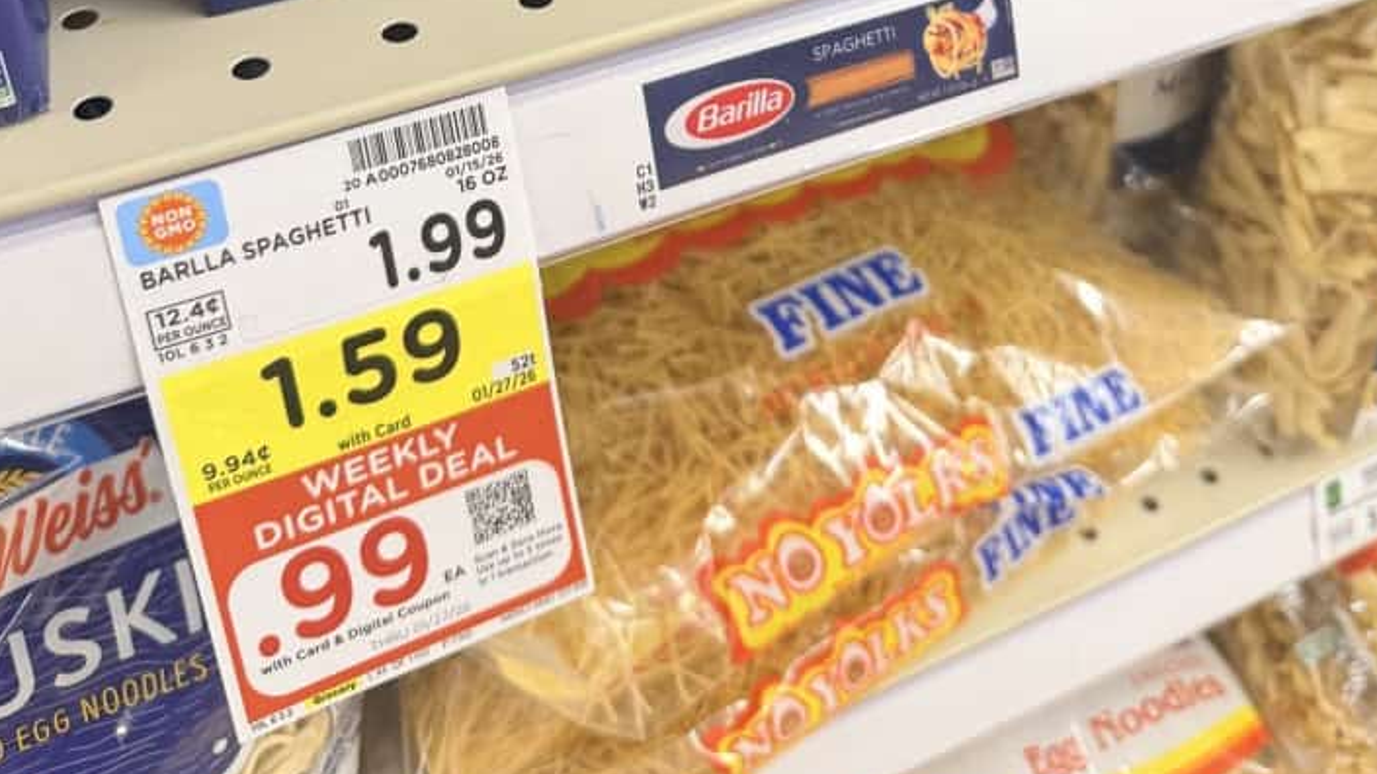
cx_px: 711
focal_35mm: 38
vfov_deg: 27.6
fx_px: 1387
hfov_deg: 52.8
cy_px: -139
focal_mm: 6.8
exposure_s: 1/42
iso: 160
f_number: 1.8
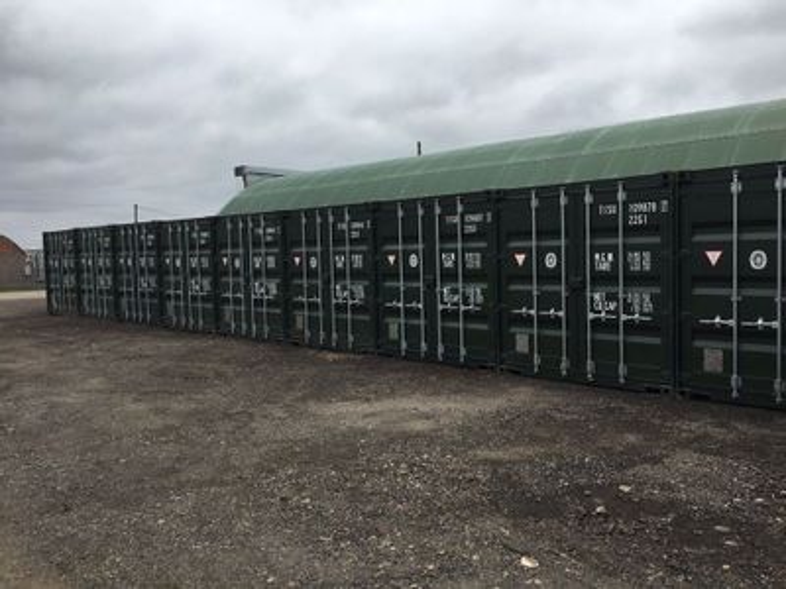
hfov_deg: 61.7
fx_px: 658
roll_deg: +1.3
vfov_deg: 48.2
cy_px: 294
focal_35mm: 29
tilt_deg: -3.6
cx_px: 393
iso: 25
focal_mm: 4.15
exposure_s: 1/1166
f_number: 2.2
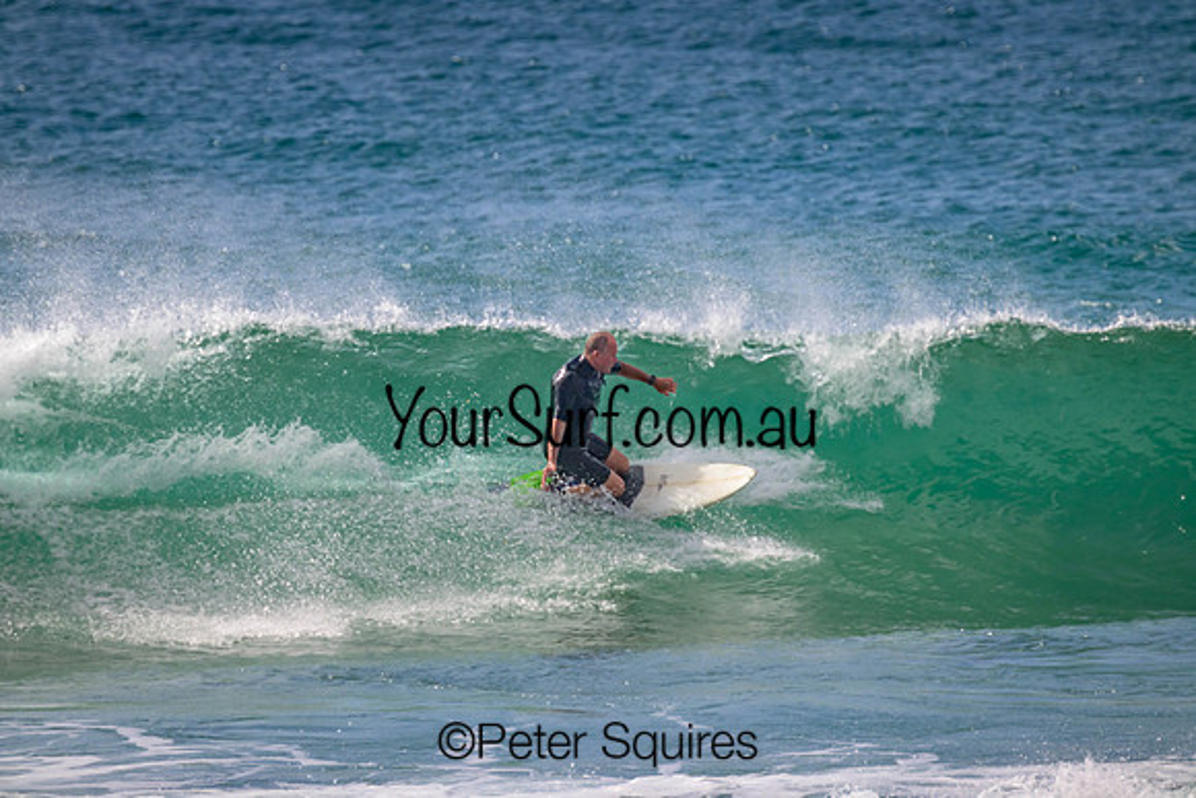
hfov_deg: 2.6
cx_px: 598
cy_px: 399
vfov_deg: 1.7
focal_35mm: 800
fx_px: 26583
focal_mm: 800
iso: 800
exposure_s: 1/2000
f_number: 11
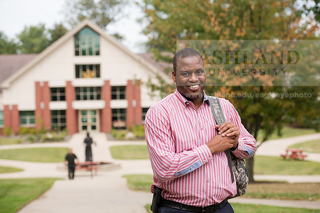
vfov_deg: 14.9
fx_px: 818
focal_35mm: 92
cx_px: 160
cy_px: 106
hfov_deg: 22.1
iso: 200
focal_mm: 92
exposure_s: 1/320
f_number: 5
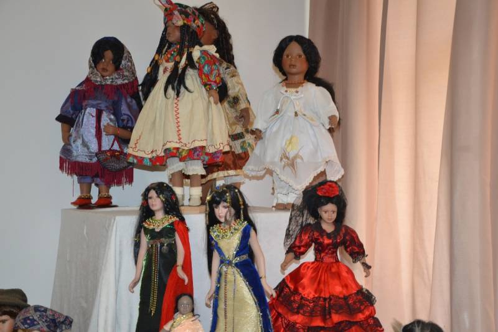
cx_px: 249
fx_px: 726
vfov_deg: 25.7
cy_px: 166
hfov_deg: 37.9
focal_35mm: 52
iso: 1250
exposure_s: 1/60
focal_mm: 35
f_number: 4.5
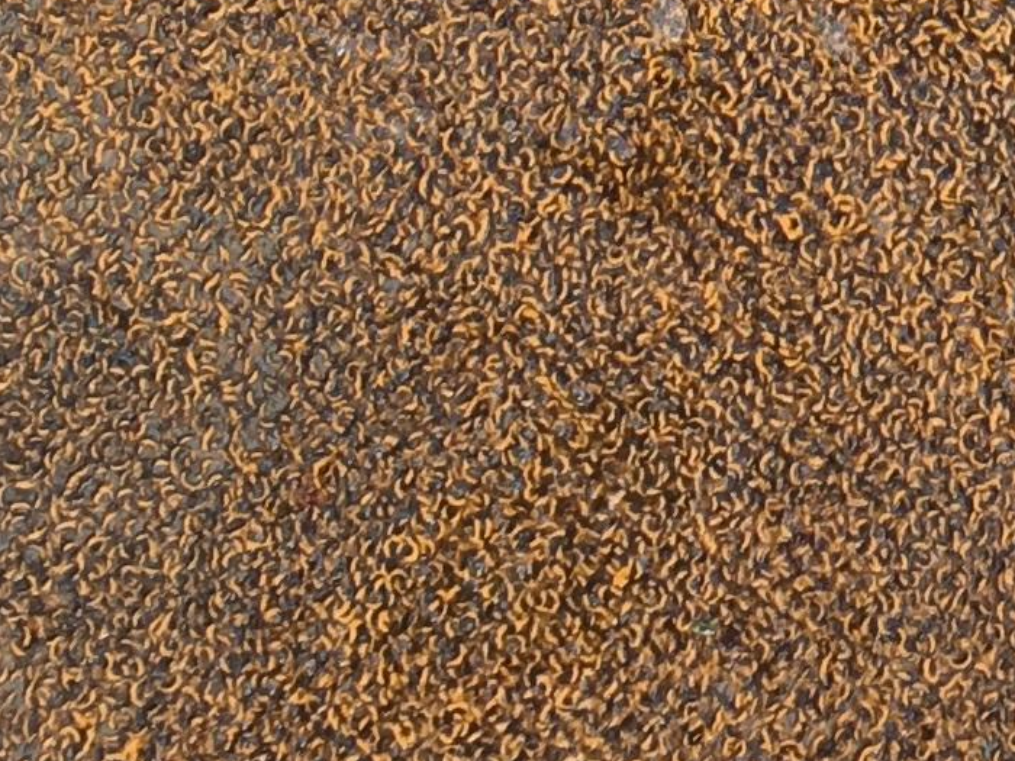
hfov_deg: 11.7
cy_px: -915
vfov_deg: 8.3
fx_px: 4897
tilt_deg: -85.9
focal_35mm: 167
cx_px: 972
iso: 32
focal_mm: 4.15
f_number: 2.2
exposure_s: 1/120
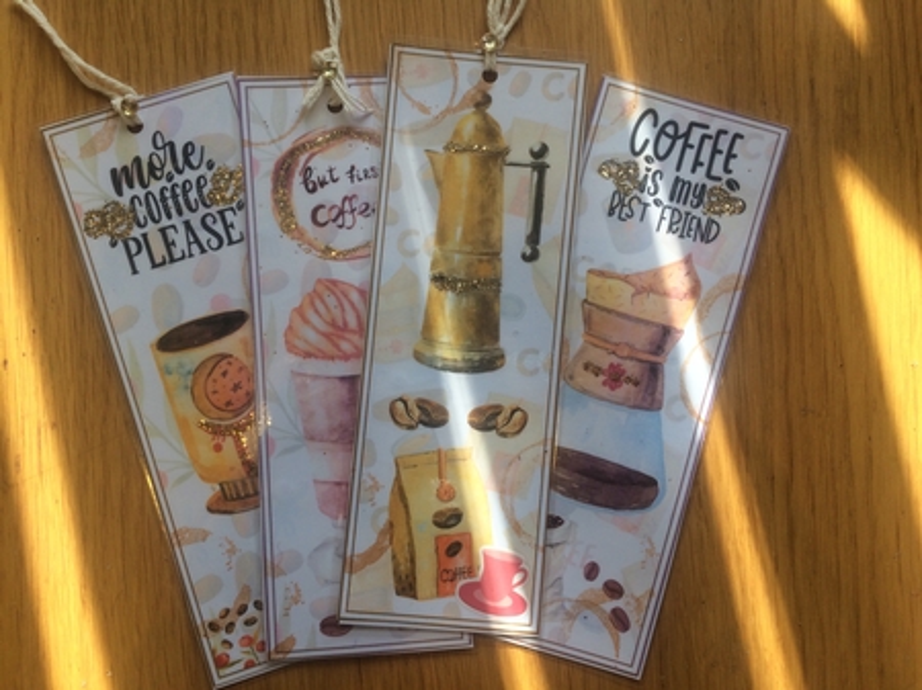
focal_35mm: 29
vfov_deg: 48.2
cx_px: 461
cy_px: 345
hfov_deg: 61.7
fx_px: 772
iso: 32
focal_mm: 4.15
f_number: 2.2
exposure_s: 1/222
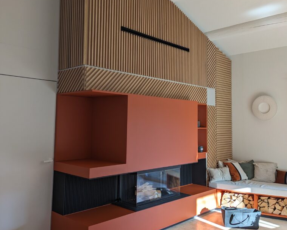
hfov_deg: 54.2
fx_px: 280
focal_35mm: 33
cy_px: 98
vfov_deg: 44.4
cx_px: 145
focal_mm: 5.43
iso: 63
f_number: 1.89
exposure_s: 1/100
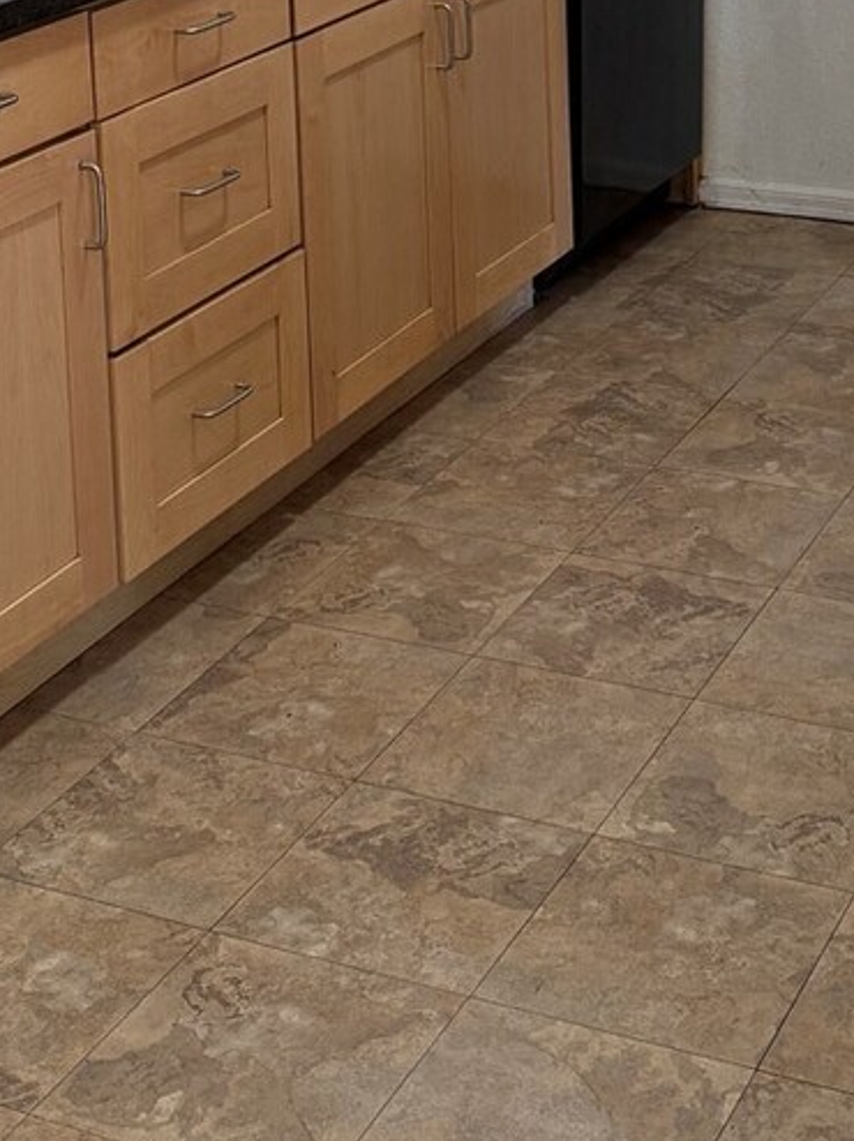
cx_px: 600
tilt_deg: -7.8
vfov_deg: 25.6
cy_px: -136
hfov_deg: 20.9
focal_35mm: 70
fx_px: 2305
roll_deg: +3.3
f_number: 1.78
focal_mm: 6.76
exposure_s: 1/120
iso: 250
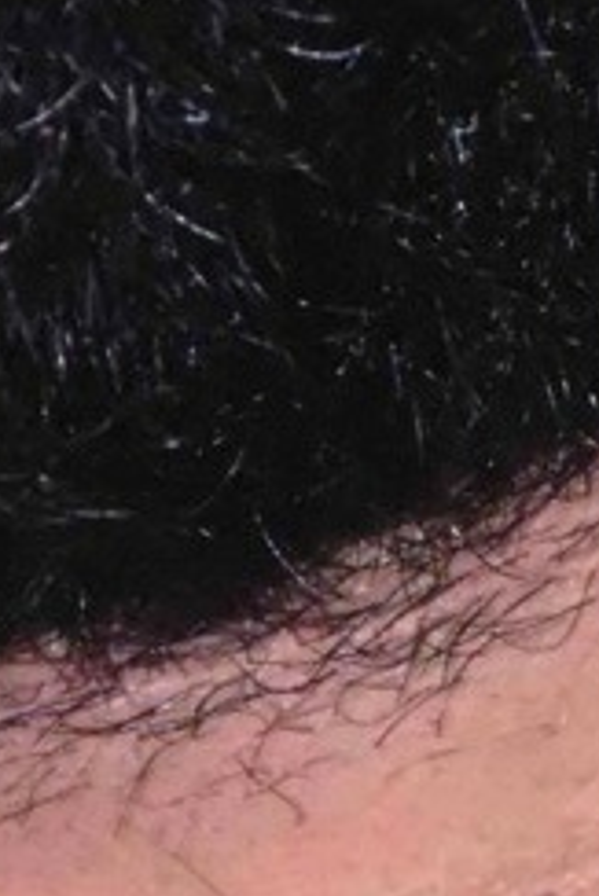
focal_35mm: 1676
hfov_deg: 0.8
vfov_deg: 1.2
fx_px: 41768
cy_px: -187
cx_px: 808
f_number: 5.6
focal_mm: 140
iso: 8000
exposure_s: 1/80
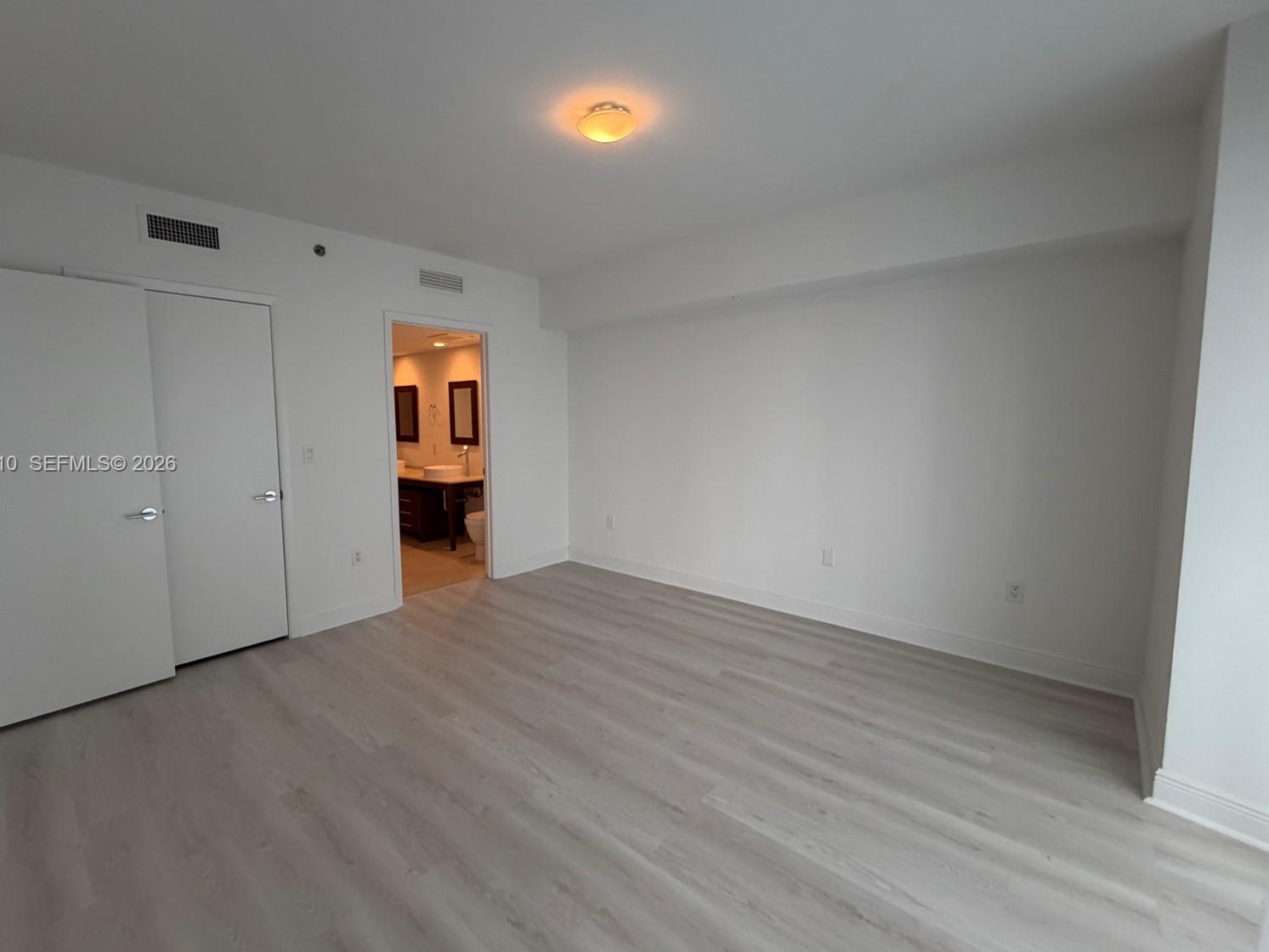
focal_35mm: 15
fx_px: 550
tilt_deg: -5.5
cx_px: 592
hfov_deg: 98.0
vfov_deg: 81.7
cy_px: 465
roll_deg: +0.8
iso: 250
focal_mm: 2.22
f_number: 2.2
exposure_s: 1/120
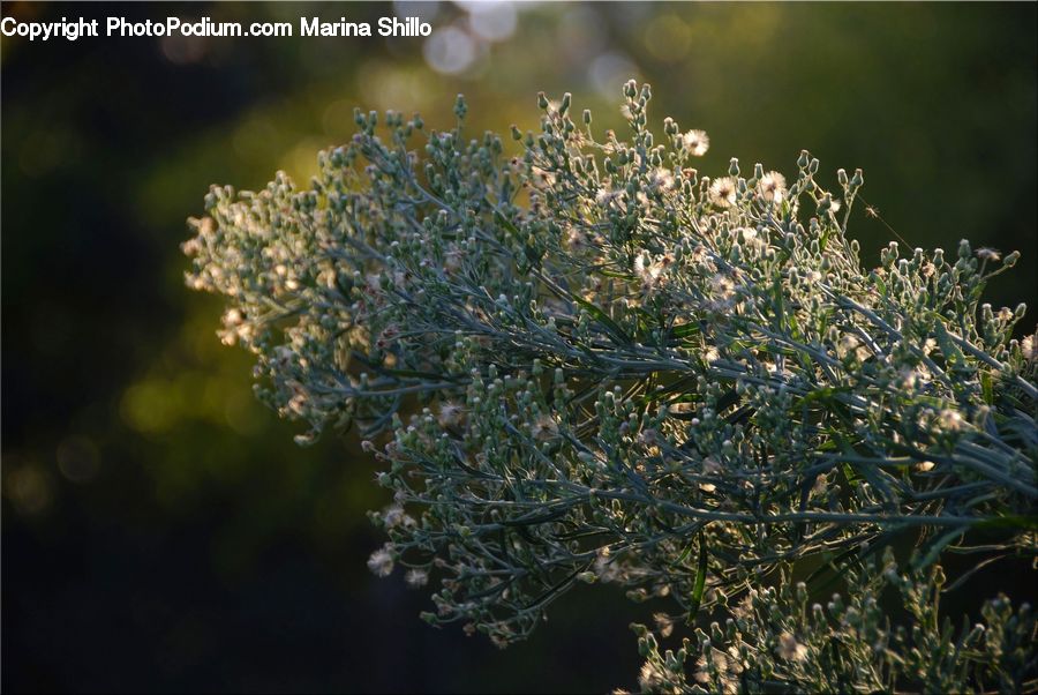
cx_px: 519
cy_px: 348
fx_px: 6494
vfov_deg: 6.1
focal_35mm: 225
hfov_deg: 9.1
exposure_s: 1/20
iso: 100
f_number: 5.6
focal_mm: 150
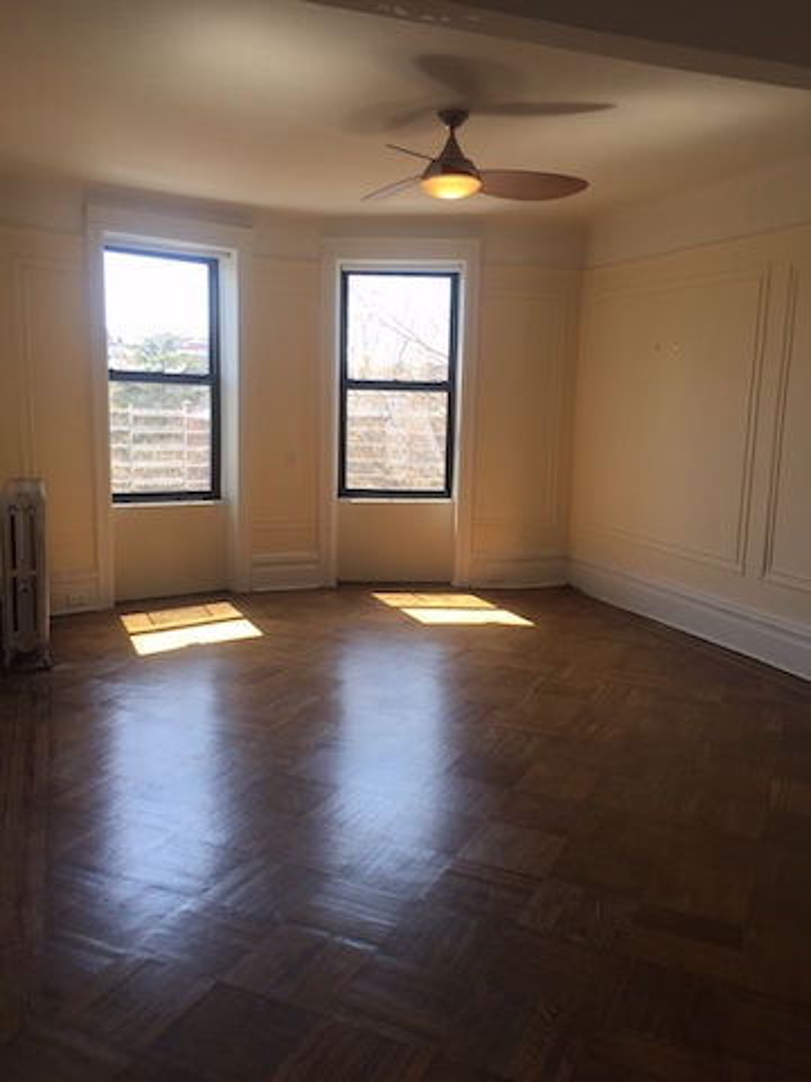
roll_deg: -1.1
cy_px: 541
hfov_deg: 48.2
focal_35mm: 29
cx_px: 406
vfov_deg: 61.7
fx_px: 906
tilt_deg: -7.8
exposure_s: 1/127
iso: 32
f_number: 2.2
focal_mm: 4.15
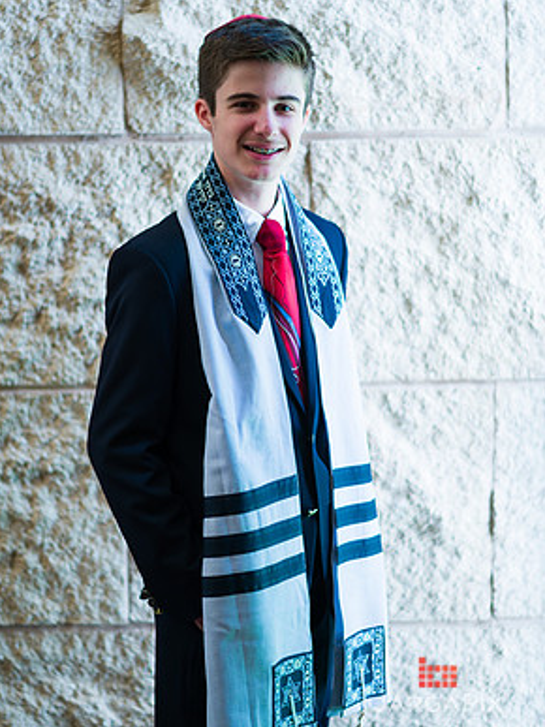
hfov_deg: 15.6
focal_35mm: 95
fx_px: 1995
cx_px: 270
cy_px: 331
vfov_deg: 20.7
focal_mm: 85
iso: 200
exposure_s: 1/200
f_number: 2
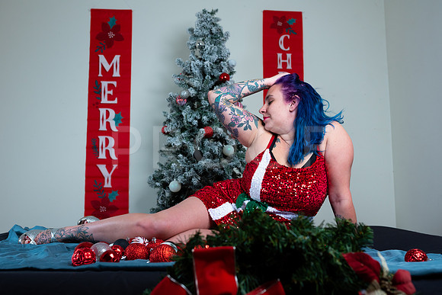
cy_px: 148
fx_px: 430
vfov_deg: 37.9
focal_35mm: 35
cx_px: 221
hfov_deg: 54.4
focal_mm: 35
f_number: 5
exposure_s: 1/640
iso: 400
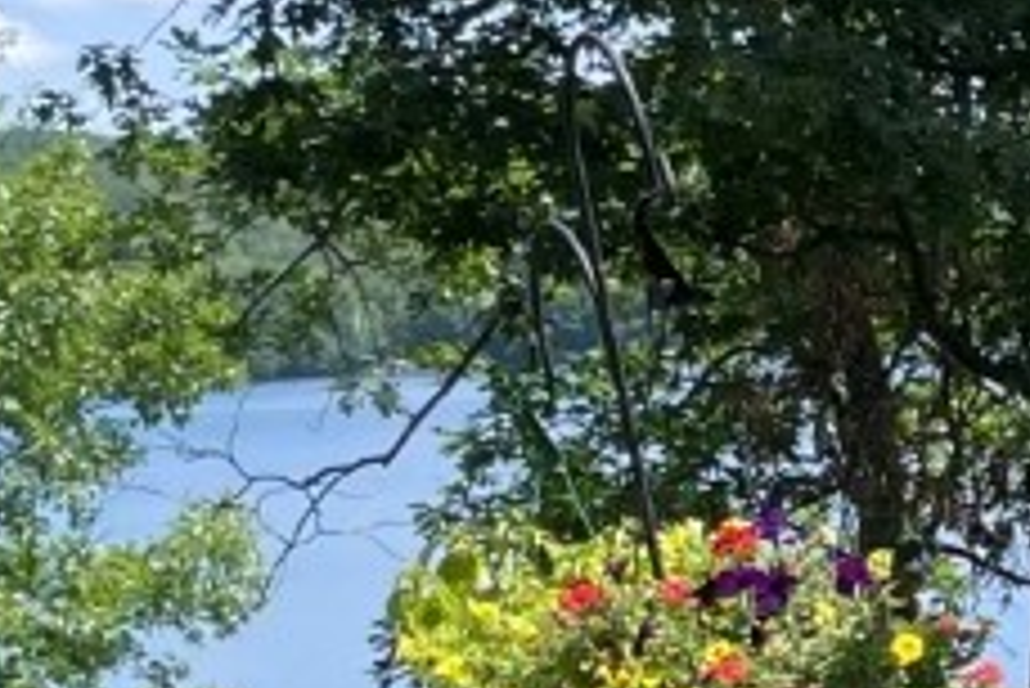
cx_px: 1660
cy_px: 301
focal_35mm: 170
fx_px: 4867
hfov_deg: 11.5
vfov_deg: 8.1
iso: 32
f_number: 1.6
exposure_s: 1/1595
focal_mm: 4.2
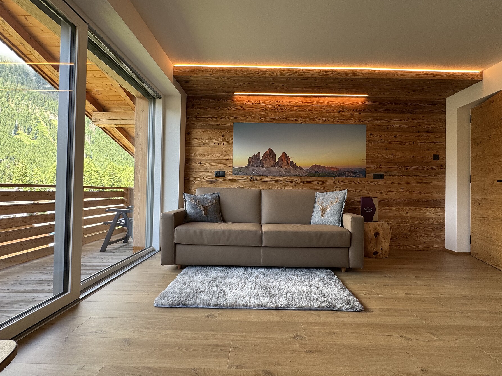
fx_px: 218
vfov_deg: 81.7
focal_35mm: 15
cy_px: 189
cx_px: 256
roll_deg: -0.4
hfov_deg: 98.2
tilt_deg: +0.5
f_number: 2.2
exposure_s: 1/99
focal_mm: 2.22
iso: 125
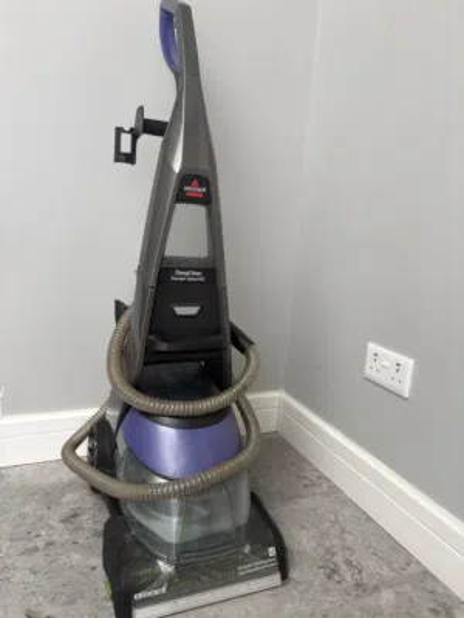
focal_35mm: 26
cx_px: 232
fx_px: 465
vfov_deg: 67.3
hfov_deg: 53.1
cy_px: 309
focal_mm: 5.96
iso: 50
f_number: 1.6
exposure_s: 1/100
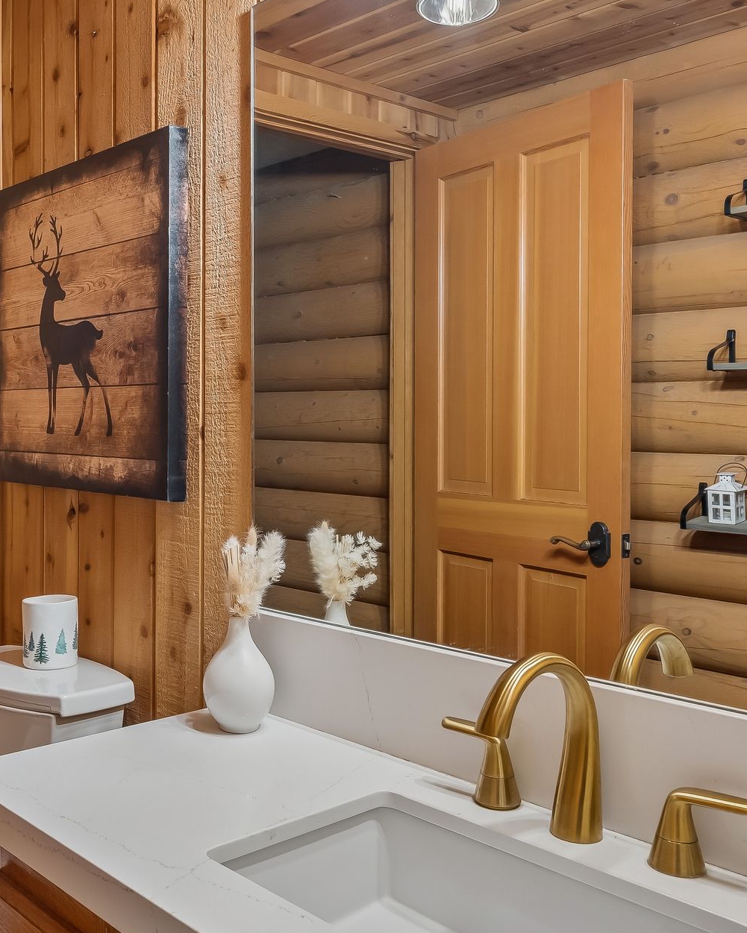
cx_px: 191
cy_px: 382
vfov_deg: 50.0
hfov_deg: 40.1
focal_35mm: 36
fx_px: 995
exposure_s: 1/20
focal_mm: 16
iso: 400
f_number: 8
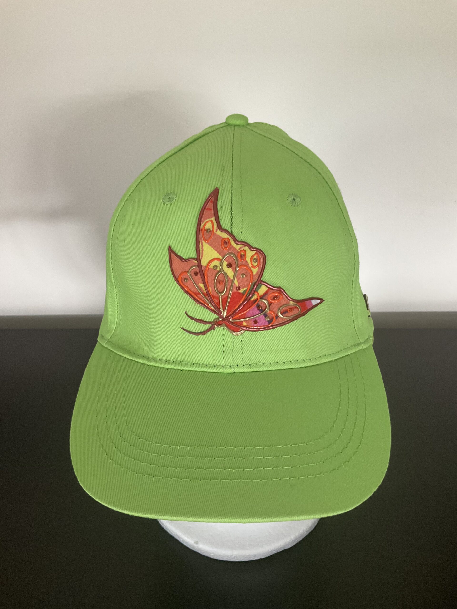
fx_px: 510
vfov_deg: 61.7
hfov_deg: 48.2
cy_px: 304
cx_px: 228
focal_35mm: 29
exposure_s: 1/60
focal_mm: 3
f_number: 1.8
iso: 125
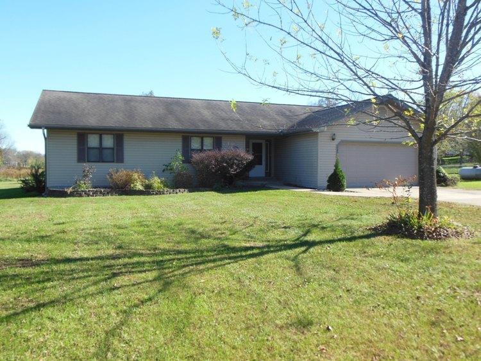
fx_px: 403
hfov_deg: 61.6
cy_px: 180
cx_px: 240
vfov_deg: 48.3
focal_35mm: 29
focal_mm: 5.2
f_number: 3.3
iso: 125
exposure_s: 1/500
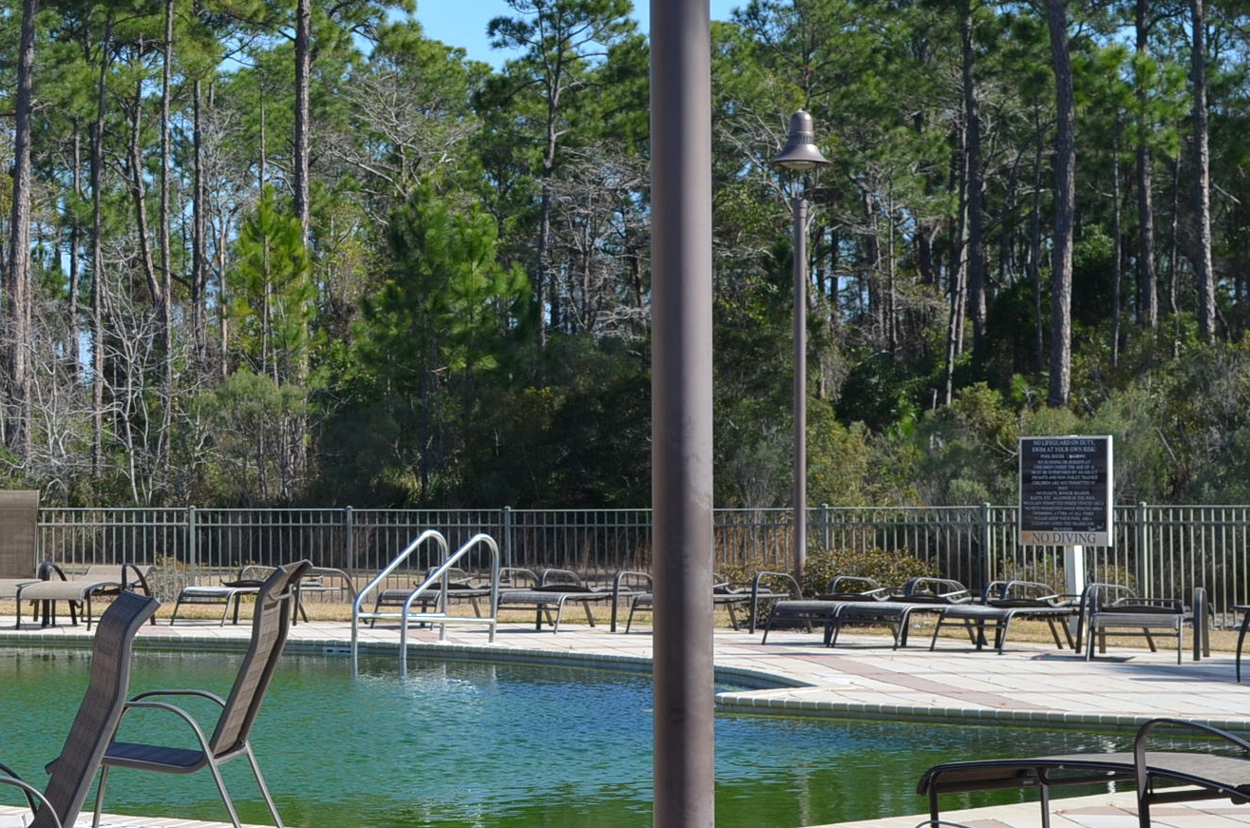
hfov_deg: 17.1
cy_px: 397
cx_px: 82
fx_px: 4088
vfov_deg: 11.6
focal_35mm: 118
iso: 125
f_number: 8
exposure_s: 1/250
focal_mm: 42
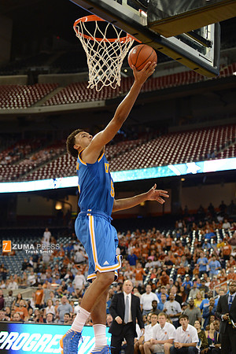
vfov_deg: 28.8
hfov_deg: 19.5
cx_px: 118
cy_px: 177
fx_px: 688
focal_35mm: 70
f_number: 2.8
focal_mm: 70
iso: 2500
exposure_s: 1/1000
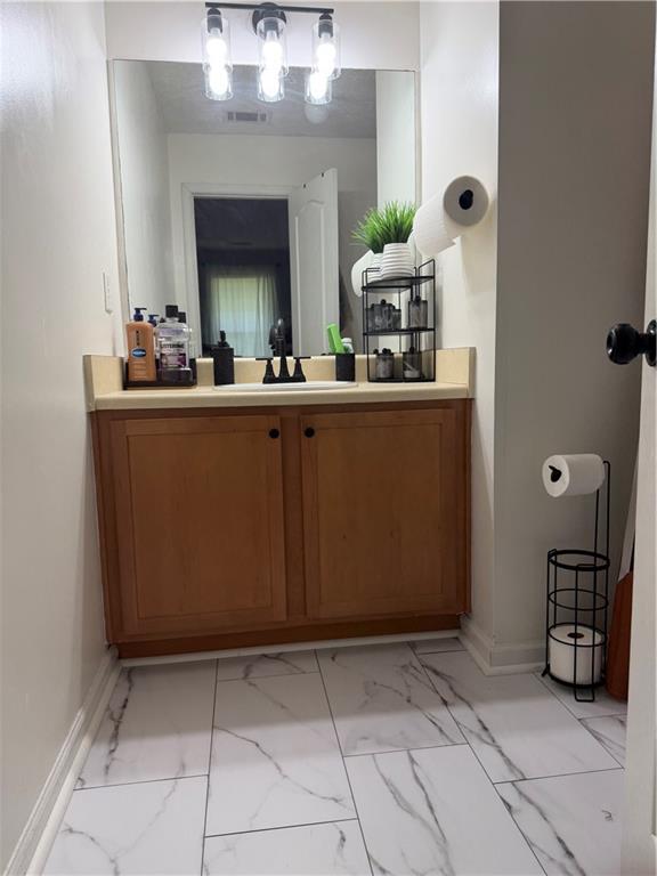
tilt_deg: -7.2
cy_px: 438
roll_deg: +2.0
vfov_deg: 71.6
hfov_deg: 56.8
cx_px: 328
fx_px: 607
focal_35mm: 24
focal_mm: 6.76
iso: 64
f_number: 1.78
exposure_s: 1/120
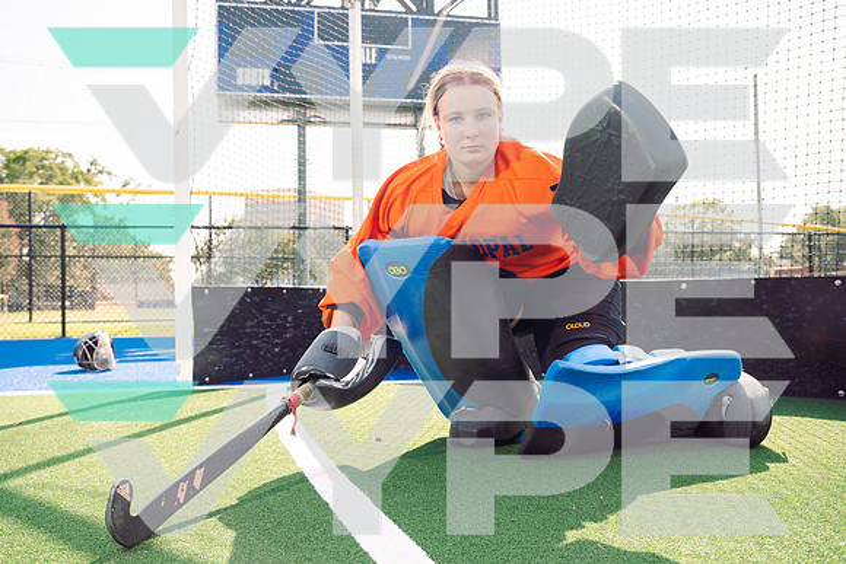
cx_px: 423
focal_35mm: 30
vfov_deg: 43.6
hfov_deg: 61.9
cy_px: 282
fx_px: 705
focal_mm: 30
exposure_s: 1/250
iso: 100
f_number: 5
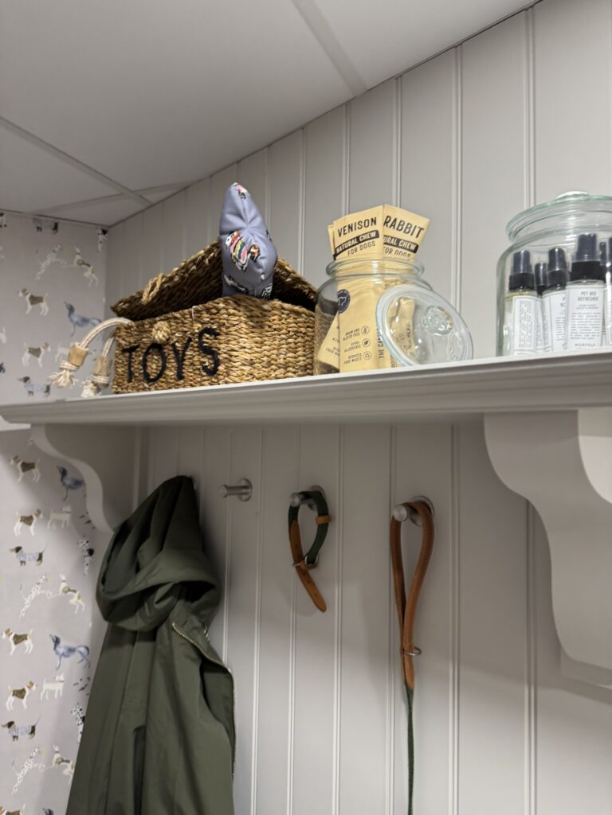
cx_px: 306
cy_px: 408
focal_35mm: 24
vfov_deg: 71.6
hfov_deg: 56.8
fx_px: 566
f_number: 1.78
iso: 160
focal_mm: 6.76
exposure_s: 1/50
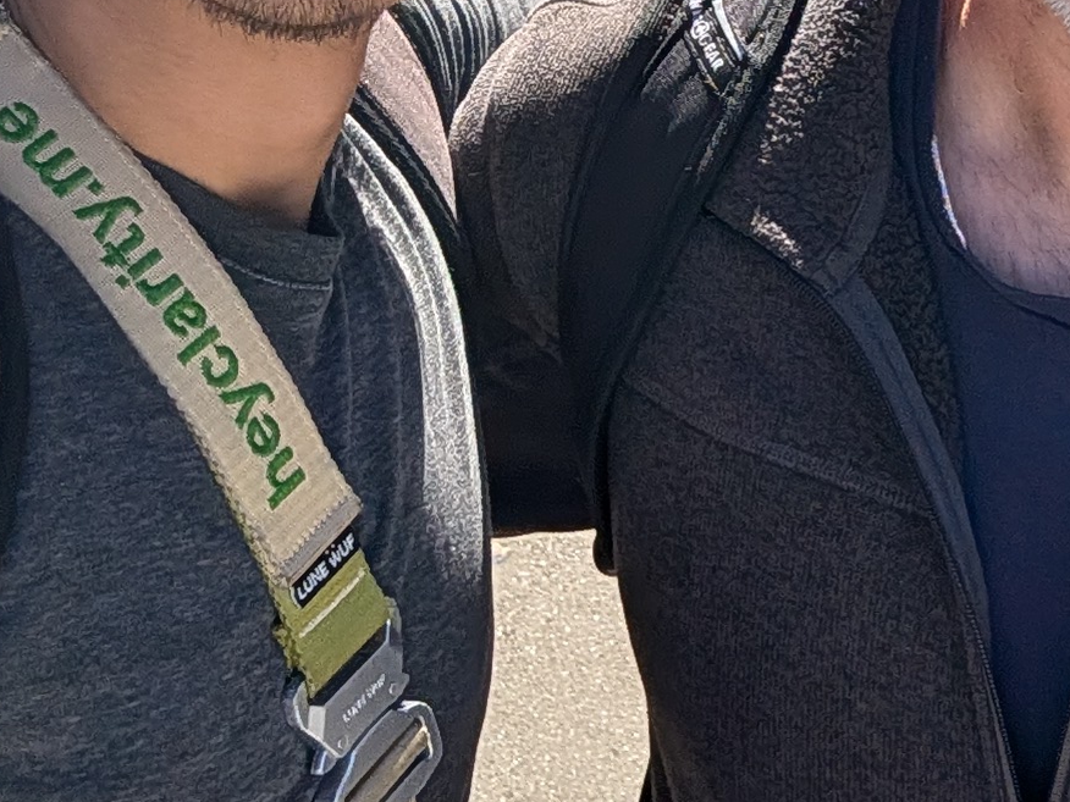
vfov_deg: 19.0
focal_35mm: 75
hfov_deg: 25.4
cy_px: -23
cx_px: 901
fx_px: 2318
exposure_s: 1/1672
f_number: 2.2
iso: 82
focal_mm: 2.71
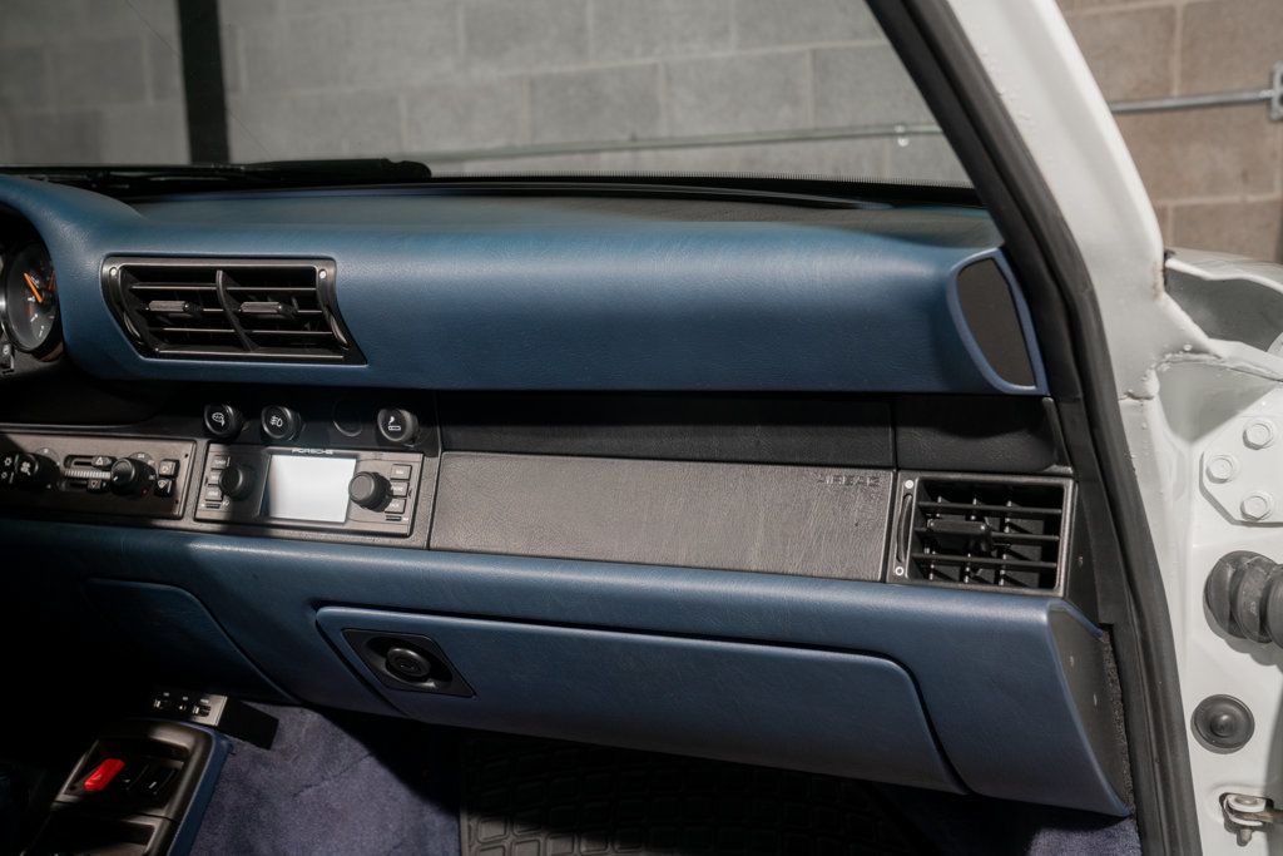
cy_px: 428
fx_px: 1568
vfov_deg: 30.5
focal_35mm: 44
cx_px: 642
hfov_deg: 44.5
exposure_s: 1/60
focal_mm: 44
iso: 250
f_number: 6.3
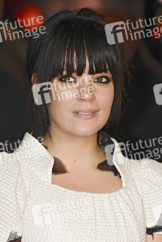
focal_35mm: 300
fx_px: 2023
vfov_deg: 6.9
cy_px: 121
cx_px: 81
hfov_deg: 4.6
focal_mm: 200
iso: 320
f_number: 4.5
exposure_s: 1/250
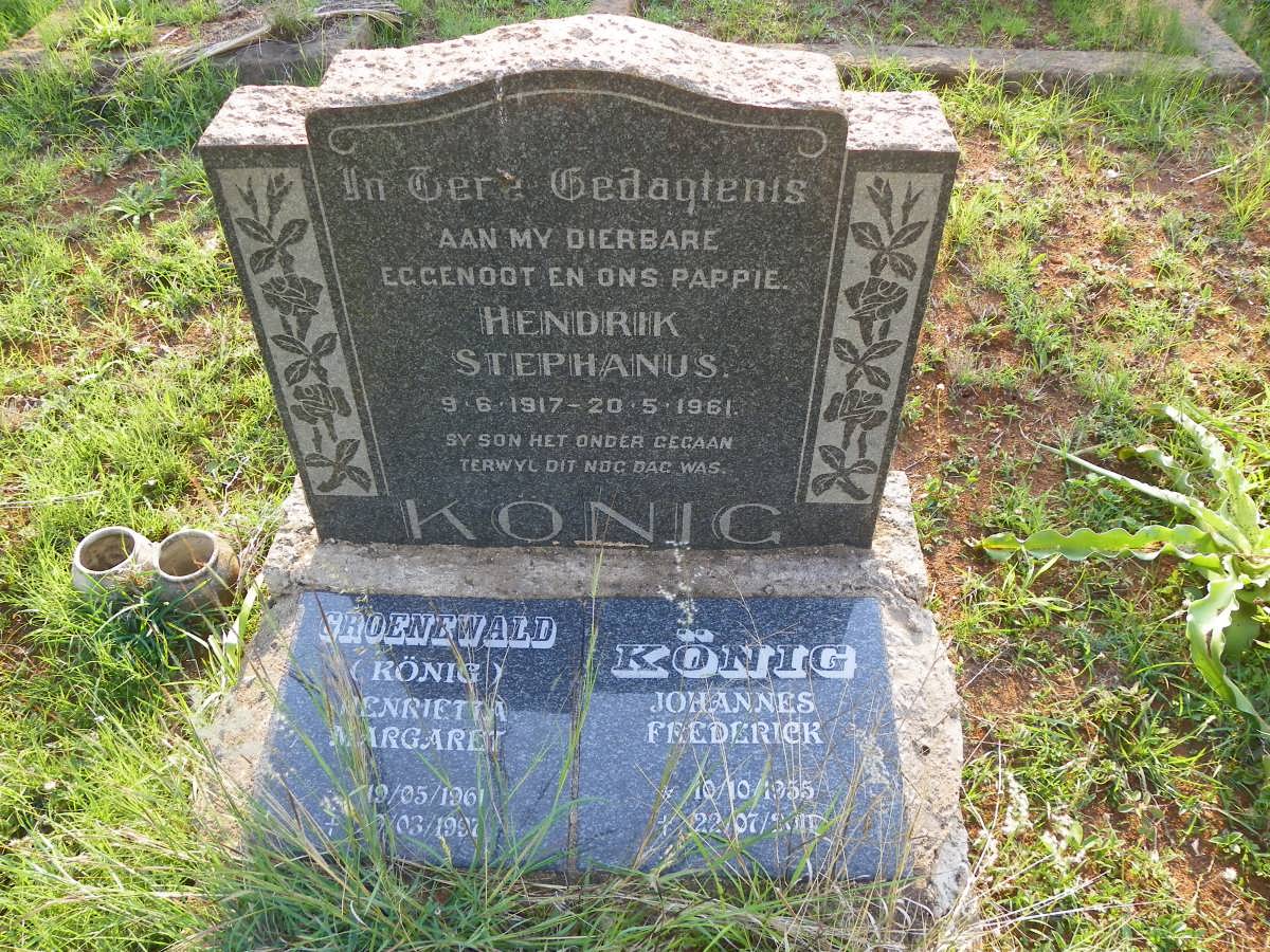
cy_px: 476
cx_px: 635
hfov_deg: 61.7
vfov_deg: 48.2
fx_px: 1064
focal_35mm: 29
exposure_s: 1/100
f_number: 2.8
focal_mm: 5.2
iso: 64
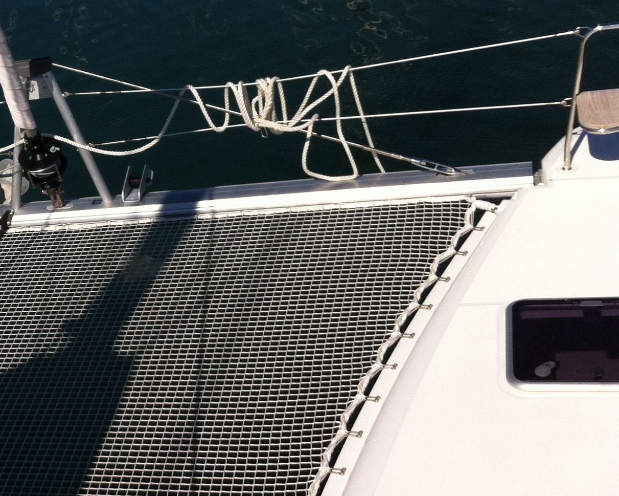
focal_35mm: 73
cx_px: -36
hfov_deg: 24.6
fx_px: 1337
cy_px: 295
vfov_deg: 21.0
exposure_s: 1/2742
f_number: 2.8
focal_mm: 3.85
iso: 80
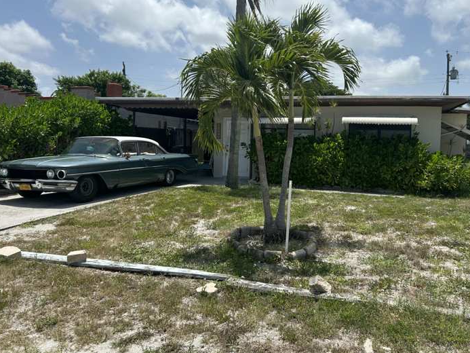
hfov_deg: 59.8
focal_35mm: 30
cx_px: 263
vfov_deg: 46.7
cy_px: 159
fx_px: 407
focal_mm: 5.7
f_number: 1.5
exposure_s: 1/4831
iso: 50
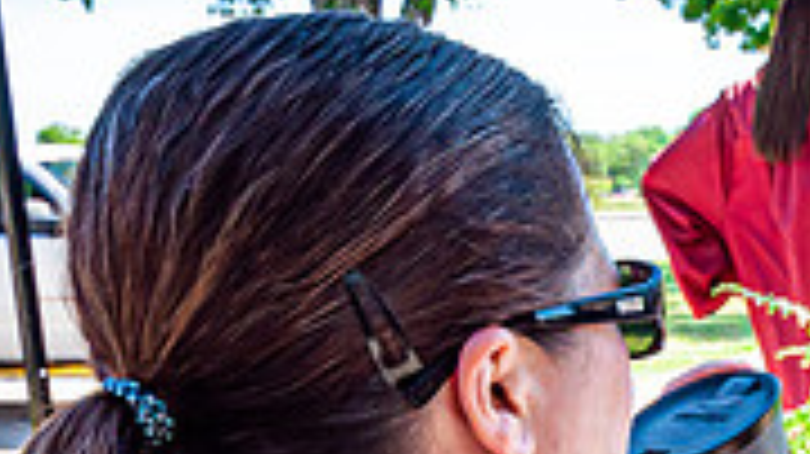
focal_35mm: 81
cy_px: 636
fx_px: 1739
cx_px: 986
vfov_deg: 14.1
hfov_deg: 23.8
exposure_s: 1/250
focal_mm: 16
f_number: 8
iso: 200
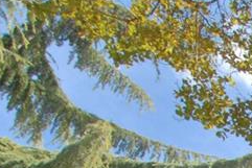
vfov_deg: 9.4
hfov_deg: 12.1
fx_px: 784
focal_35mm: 112
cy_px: 518
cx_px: 692
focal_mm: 12
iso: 200
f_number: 13
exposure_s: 1/90
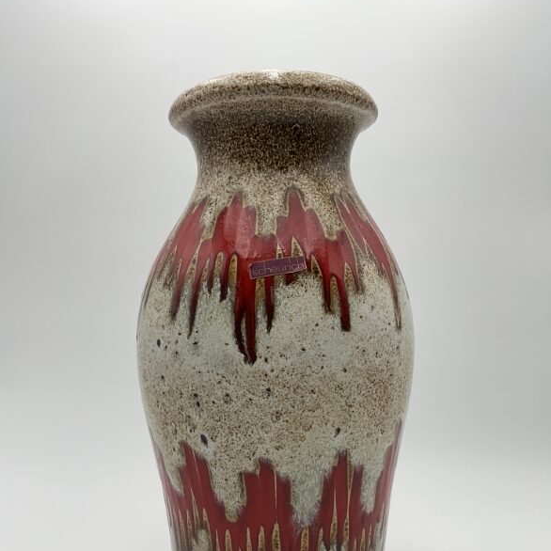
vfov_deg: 46.5
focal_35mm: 35
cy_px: 366
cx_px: 281
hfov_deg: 47.2
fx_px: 630
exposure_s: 1/320
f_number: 1.8
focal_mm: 3
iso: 16
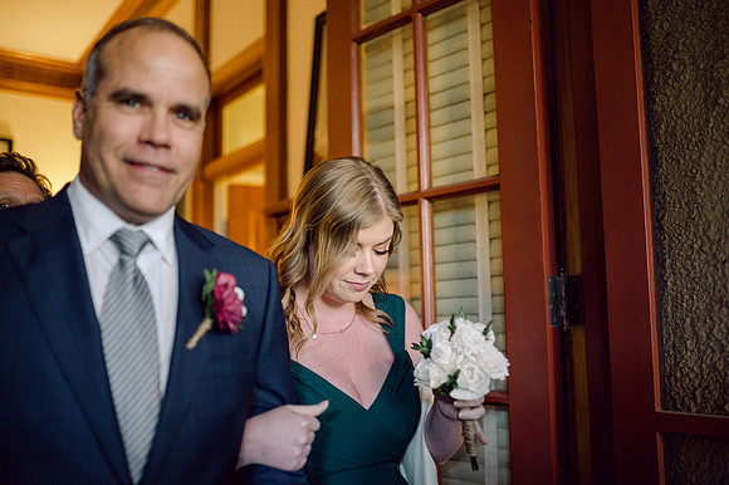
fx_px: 708
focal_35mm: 35
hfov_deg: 54.5
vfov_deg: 37.8
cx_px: 364
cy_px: 242
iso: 1250
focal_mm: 35
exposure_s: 1/125
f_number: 1.4
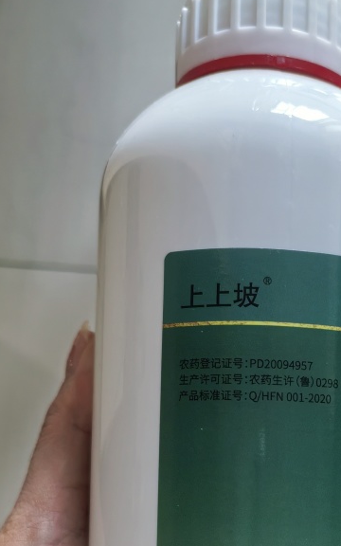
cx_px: 315
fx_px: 788
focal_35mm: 53
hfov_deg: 23.7
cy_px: 467
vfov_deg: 36.4
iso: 200
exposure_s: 1/50
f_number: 1.9
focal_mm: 5.52
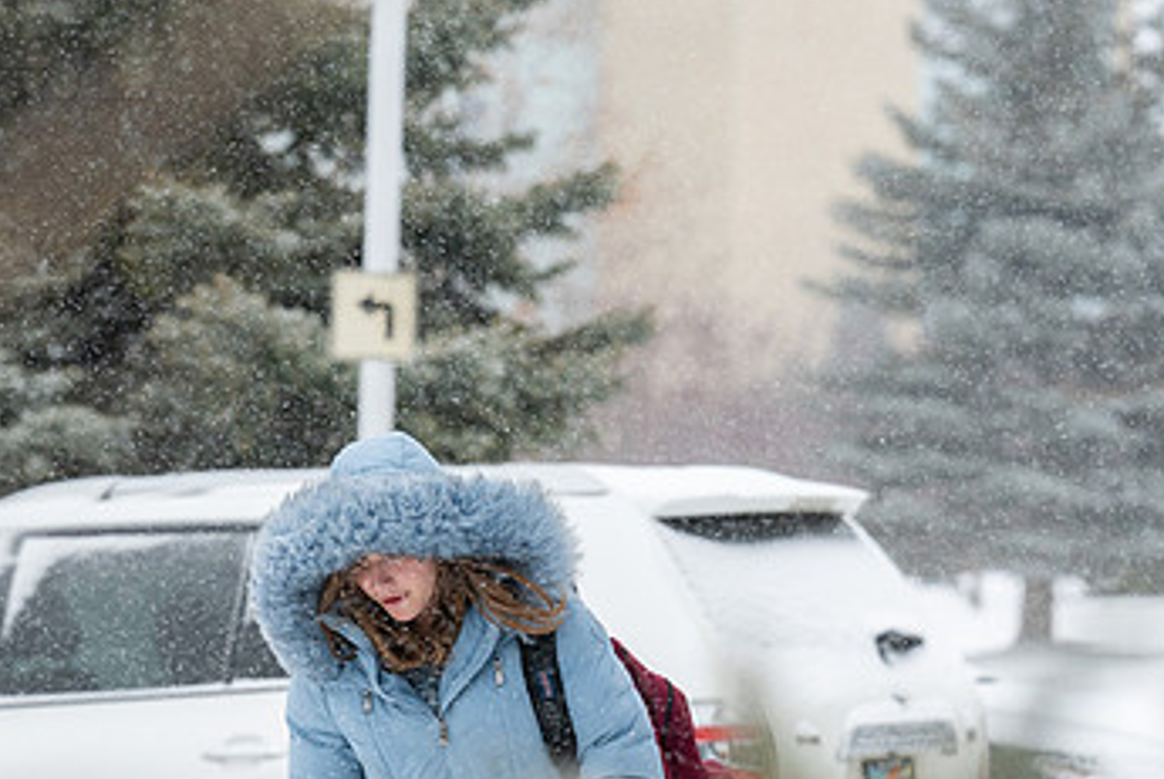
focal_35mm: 277
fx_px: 8968
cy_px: 548
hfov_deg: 7.4
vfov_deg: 5.0
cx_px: 351
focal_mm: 165
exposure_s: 1/800
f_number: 5.6
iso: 500
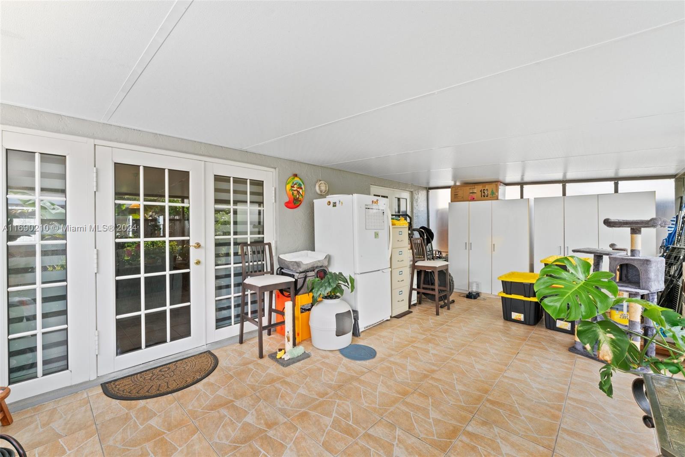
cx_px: 342
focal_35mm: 15
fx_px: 282
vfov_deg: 78.1
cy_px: 228
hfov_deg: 101.2
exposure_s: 1/8
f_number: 8
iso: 200
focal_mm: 14.8
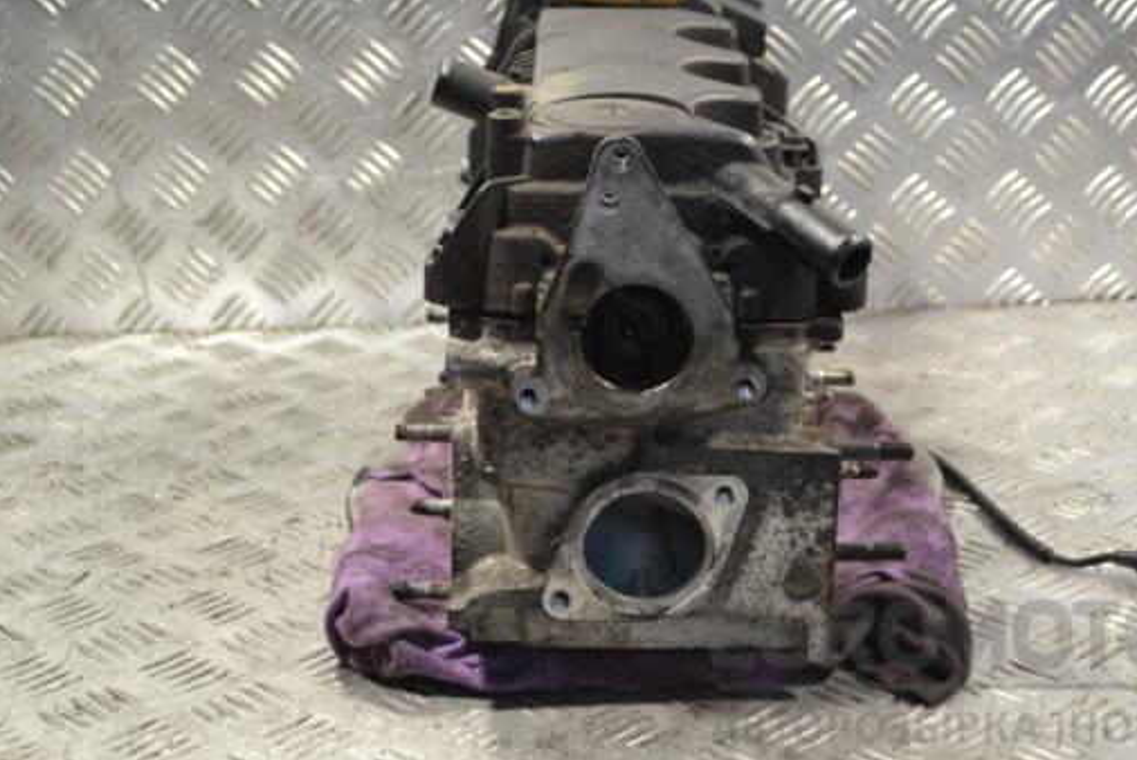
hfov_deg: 31.3
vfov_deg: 21.3
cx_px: 667
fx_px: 2022
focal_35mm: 64
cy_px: 335
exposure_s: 1/30
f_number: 5
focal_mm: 36
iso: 320
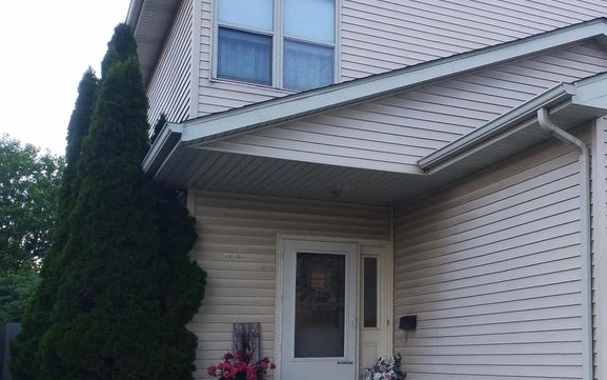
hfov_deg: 40.4
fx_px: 778
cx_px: 508
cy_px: 258
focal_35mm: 47
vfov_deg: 27.3
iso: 100
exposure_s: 1/72.5
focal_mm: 4.71
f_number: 1.7
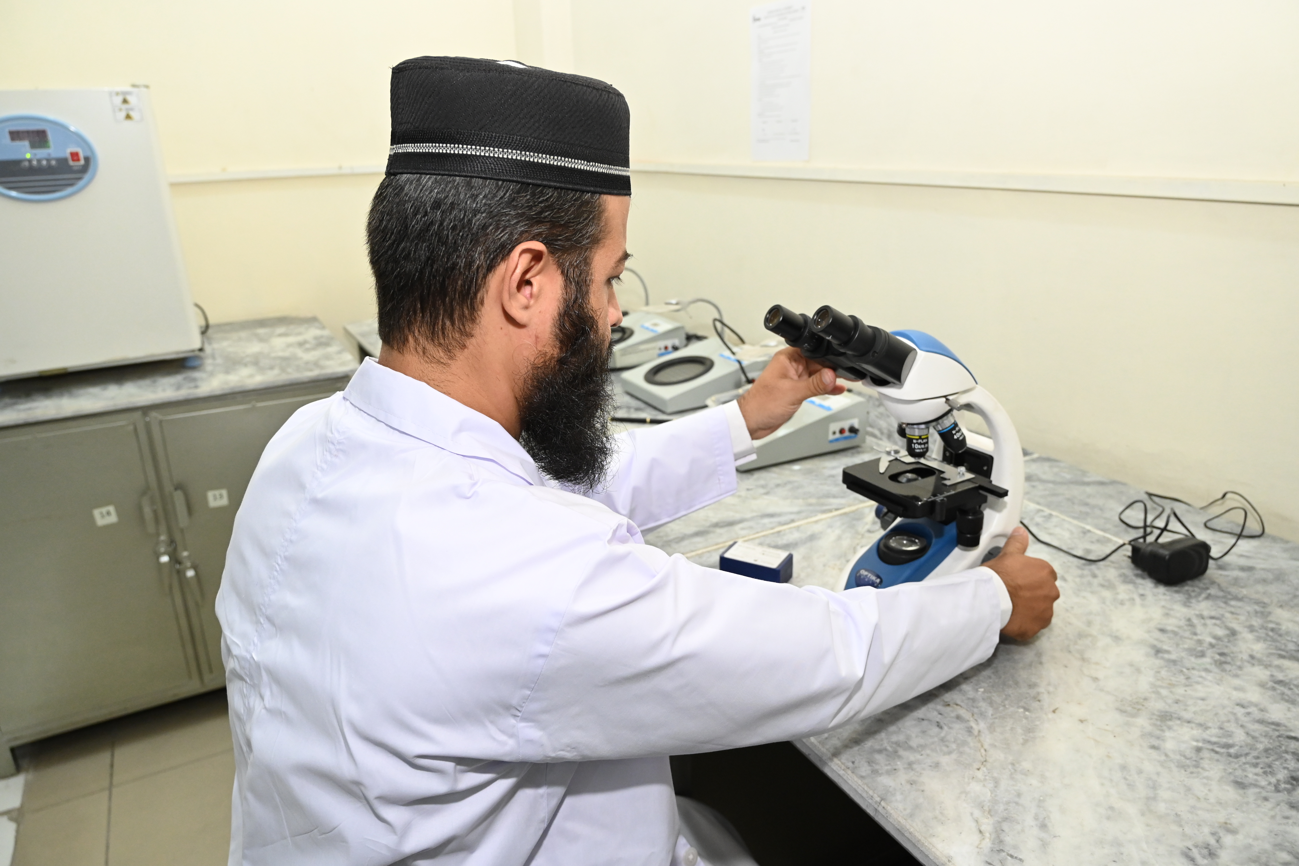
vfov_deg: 52.2
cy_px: 433
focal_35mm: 24
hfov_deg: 72.6
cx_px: 650
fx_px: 884
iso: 3200
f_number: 5.6
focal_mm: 24.5
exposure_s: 1/200
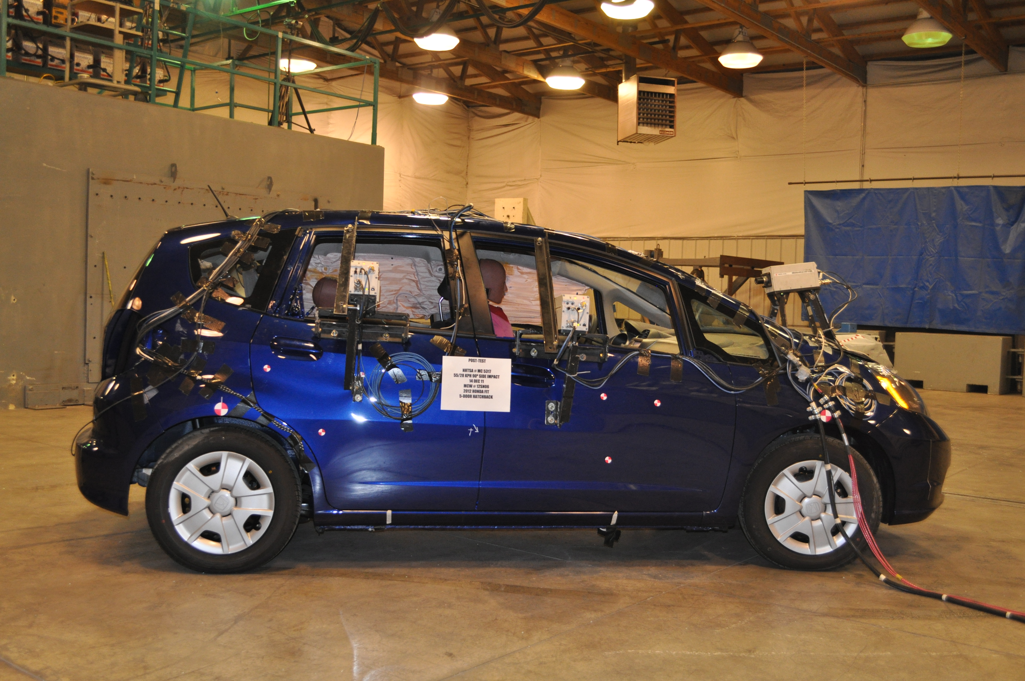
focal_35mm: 36
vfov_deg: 36.8
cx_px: 512
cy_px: 340
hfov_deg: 53.2
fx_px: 1024
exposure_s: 1/60
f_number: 4
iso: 800
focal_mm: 24
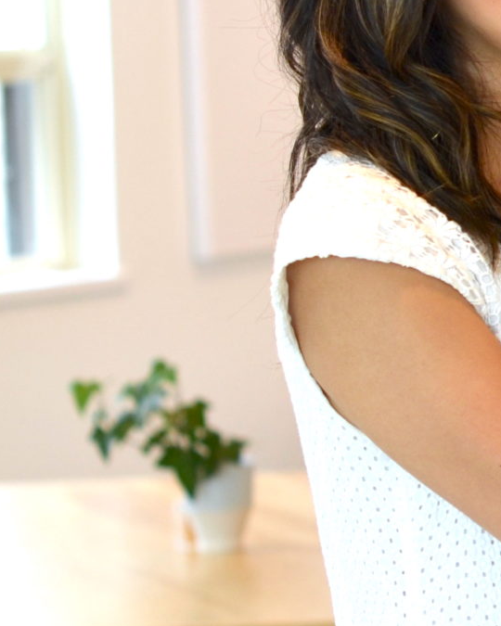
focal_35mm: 267
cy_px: 241
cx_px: 1168
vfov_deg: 7.2
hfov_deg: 5.6
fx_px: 4949
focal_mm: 50
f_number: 3.2
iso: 200
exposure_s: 1/40
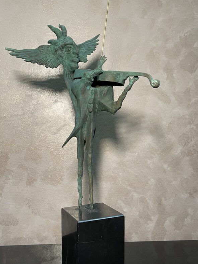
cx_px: 91
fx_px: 259
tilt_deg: -3.8
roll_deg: -0.5
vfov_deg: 53.9
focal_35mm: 34
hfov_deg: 41.7
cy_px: 144
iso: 125
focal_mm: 5.1
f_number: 1.6
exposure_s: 1/50
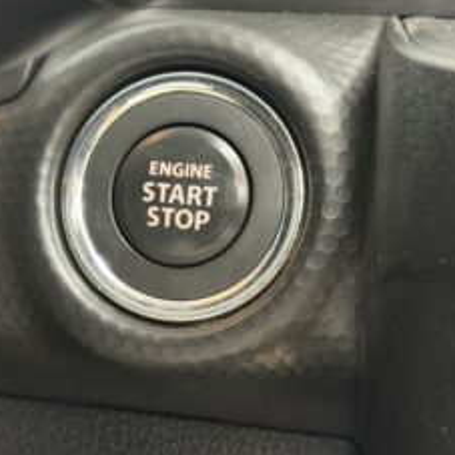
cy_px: 209
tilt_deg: -15.3
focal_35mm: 71
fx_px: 1056
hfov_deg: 24.3
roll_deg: +0.3
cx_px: 241
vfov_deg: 24.3
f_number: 1.6
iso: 400
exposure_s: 1/25
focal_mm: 5.96
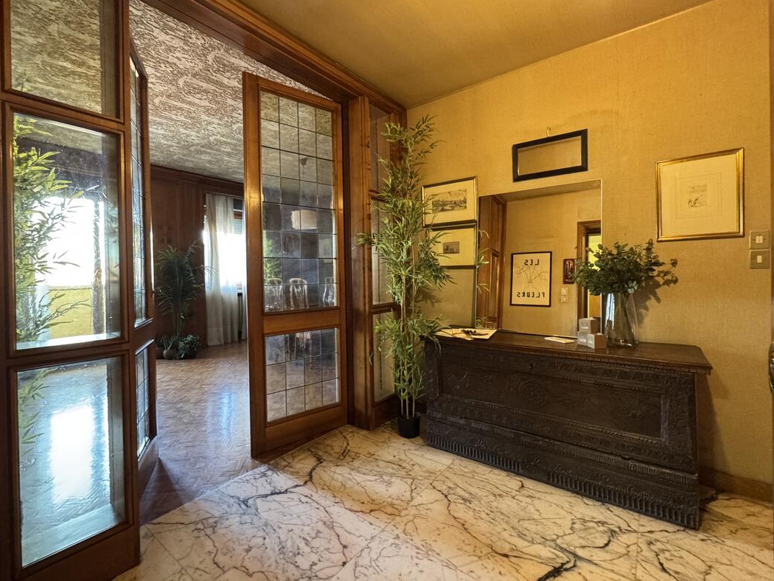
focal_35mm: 16
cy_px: 274
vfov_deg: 78.1
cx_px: 374
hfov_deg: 94.5
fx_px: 358
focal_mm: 2.22
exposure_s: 1/50
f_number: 2.2
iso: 640
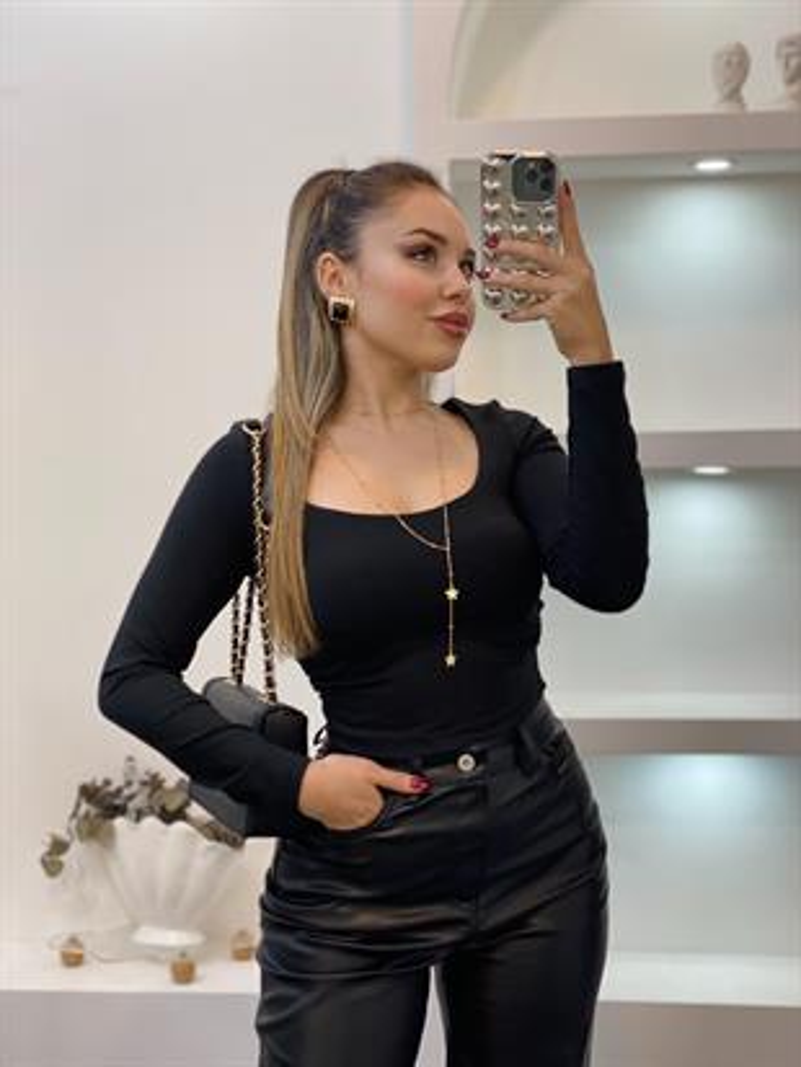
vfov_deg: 36.8
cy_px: 534
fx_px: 1604
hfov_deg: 28.0
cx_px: 400
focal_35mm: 52
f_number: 2
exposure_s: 1/100
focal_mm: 6
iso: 80
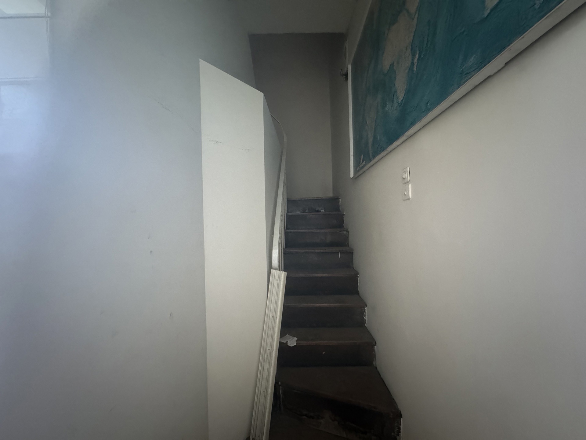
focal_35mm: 14
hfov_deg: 102.1
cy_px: 220
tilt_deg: +0.7
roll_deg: +1.3
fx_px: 237
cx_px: 293
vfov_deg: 85.7
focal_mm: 2.22
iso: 1600
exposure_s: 1/40
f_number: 2.2
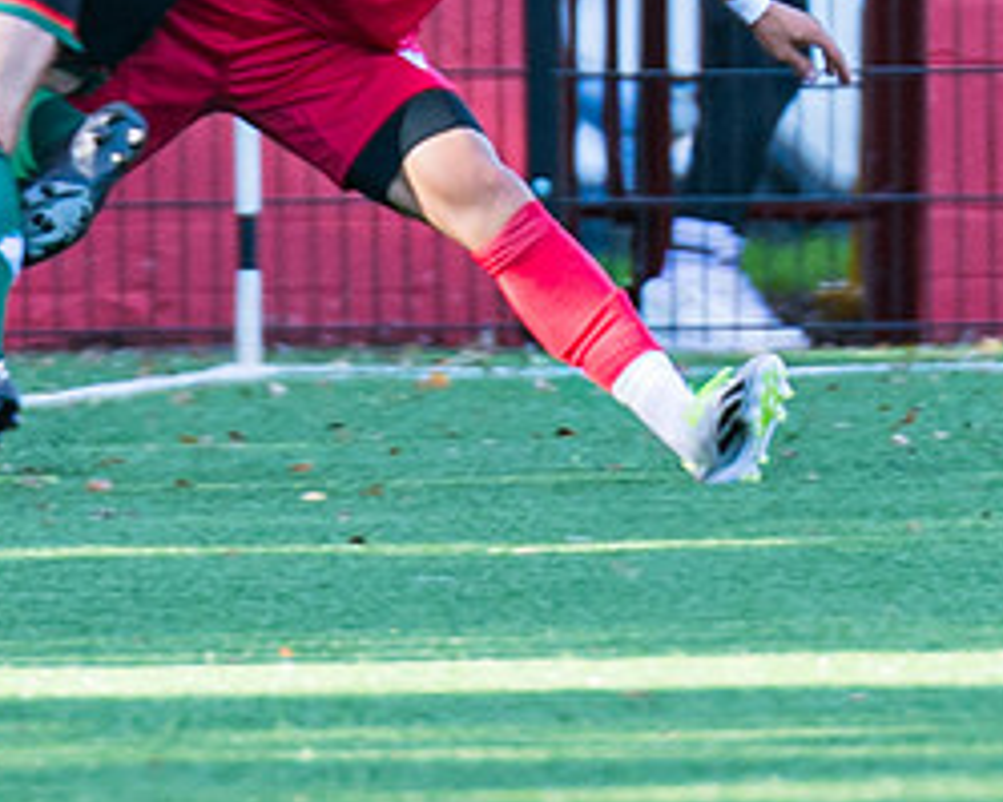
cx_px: 1375
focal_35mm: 2334
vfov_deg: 0.7
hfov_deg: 0.8
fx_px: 69257
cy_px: -121
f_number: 4
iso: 400
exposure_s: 1/400
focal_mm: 300
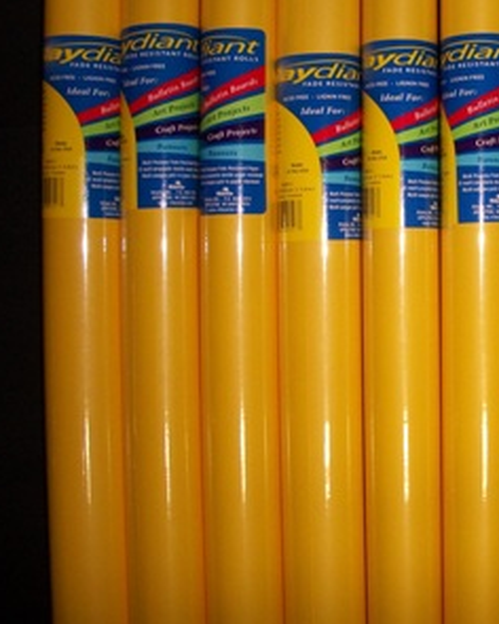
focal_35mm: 58
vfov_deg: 32.4
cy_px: 242
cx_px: 501
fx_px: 1071
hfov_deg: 25.0
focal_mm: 6.3
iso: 200
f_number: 3.1
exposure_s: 1/125
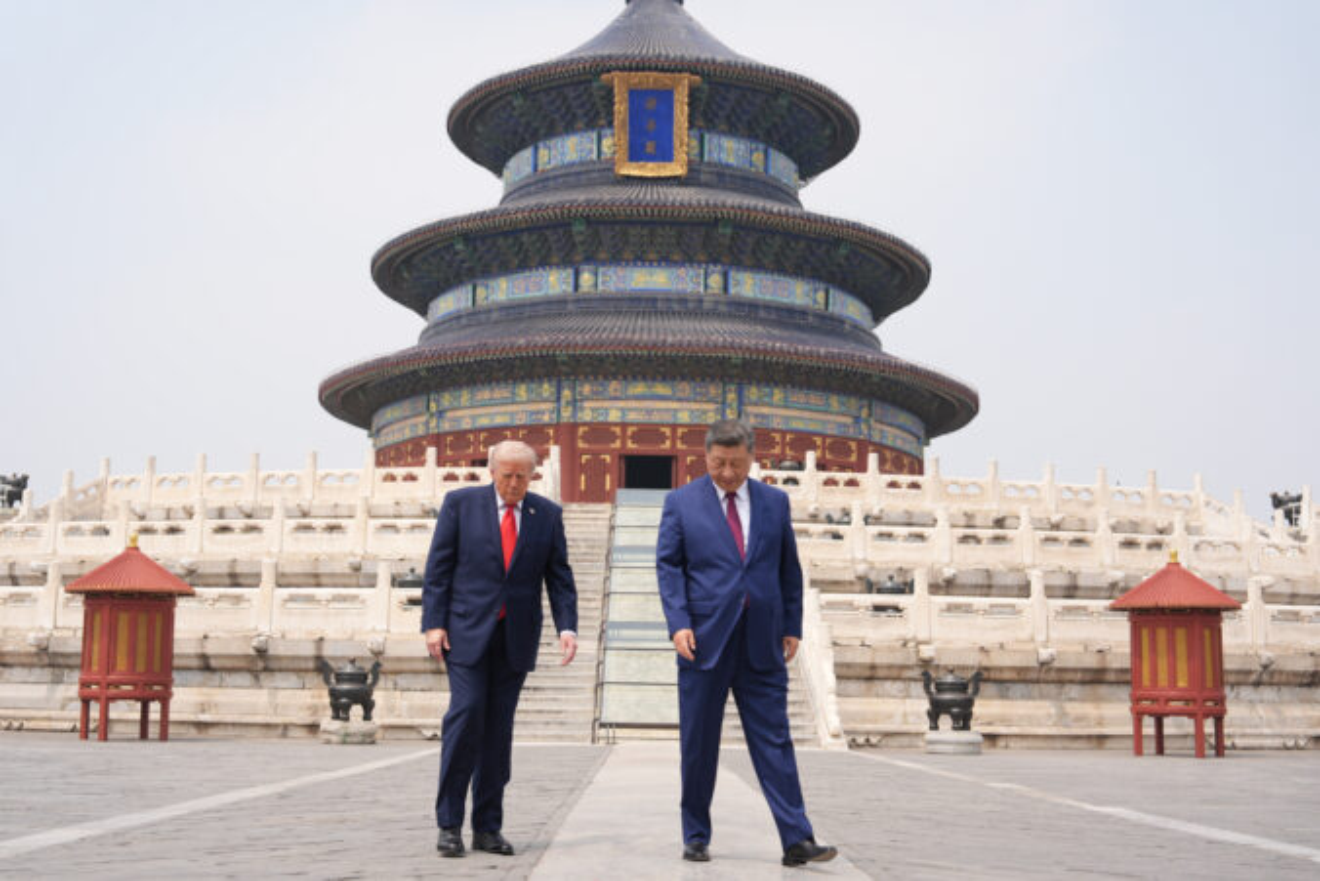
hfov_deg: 42.7
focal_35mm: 46
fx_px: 1687
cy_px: 440
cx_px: 660
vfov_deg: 29.3
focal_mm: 46
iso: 250
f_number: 3.5
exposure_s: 1/2500
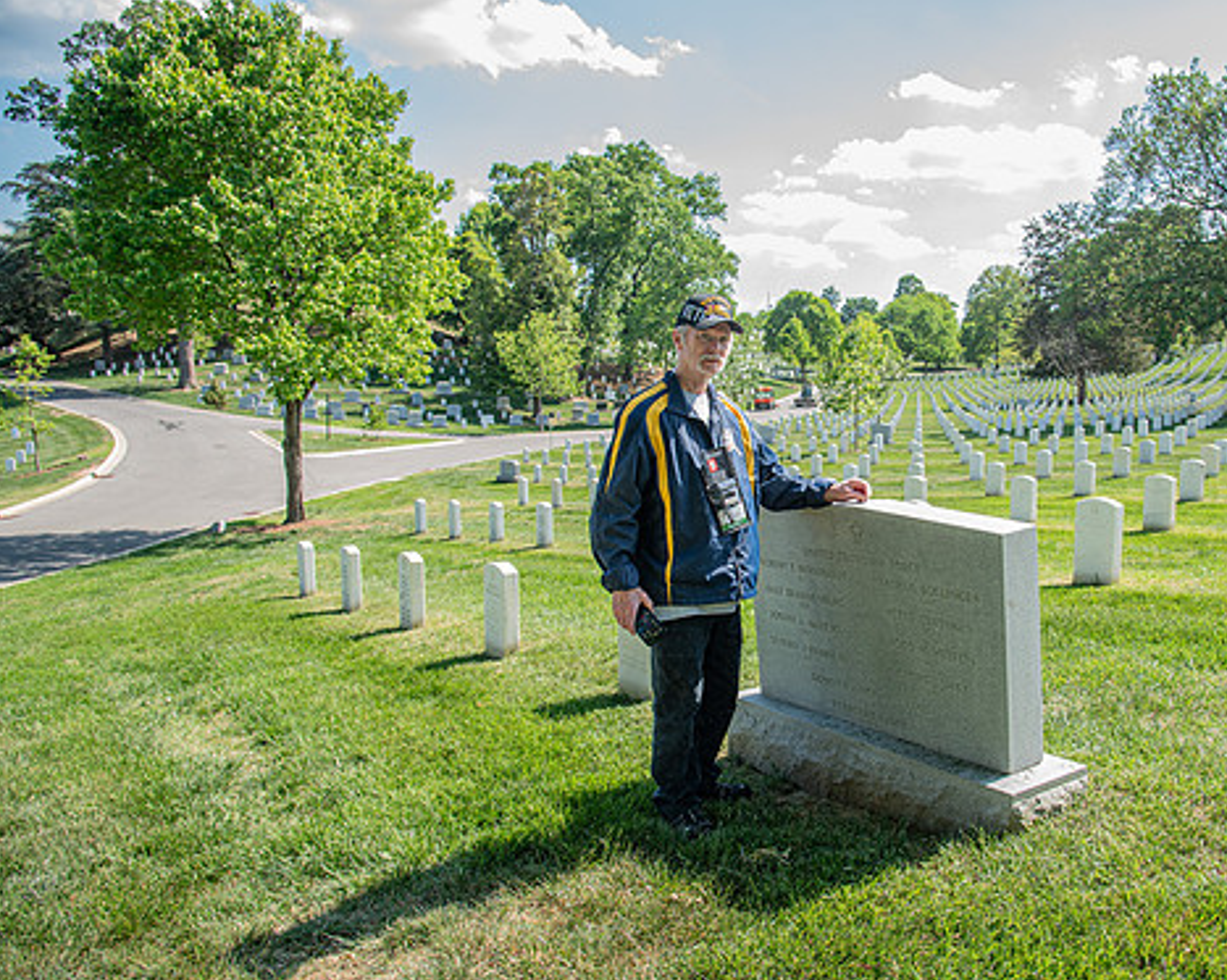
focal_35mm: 28
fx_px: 1016
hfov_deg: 61.5
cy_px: 506
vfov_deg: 51.5
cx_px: 754
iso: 100
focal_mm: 24
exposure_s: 1/125
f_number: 5
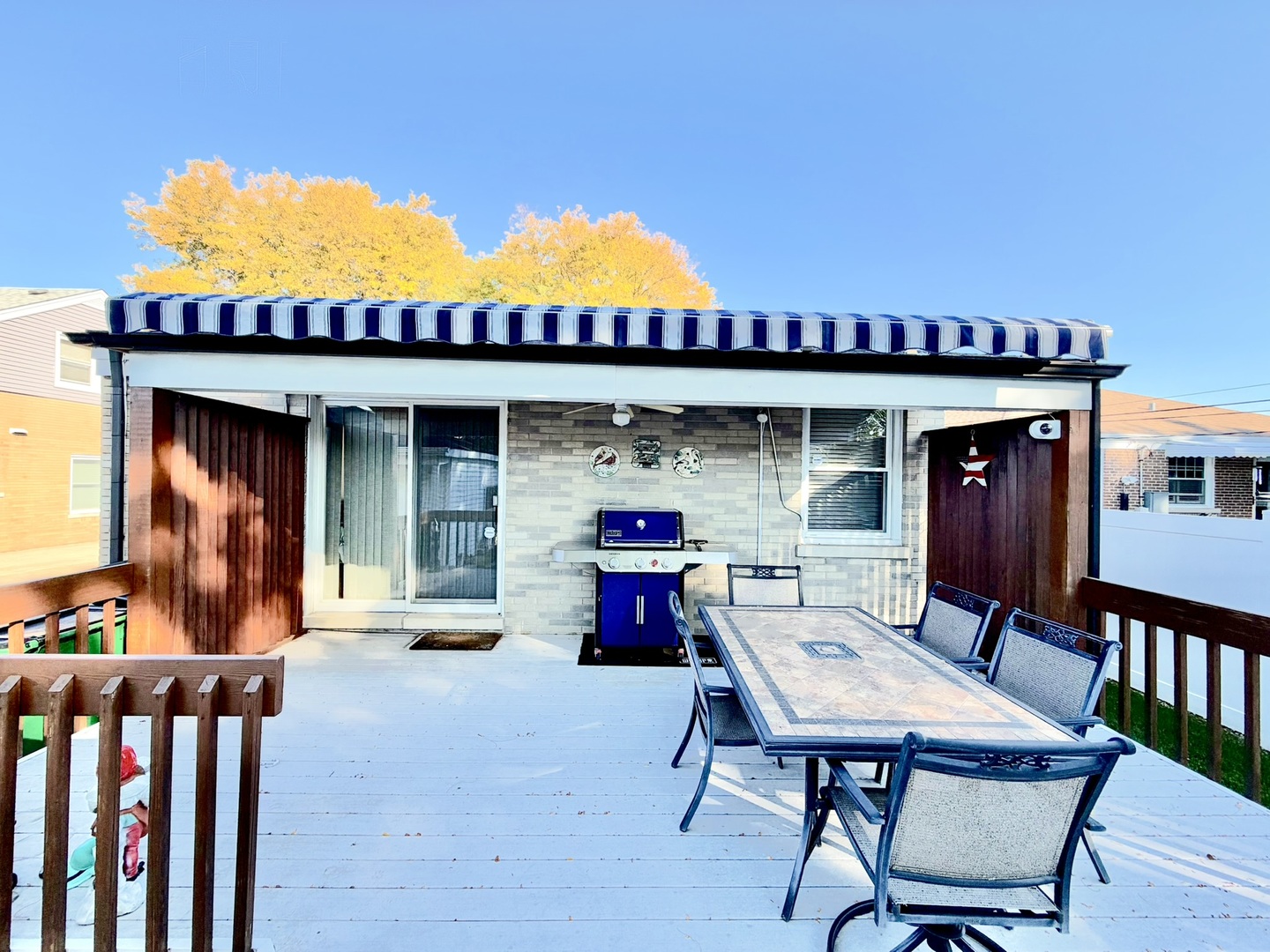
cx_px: 635
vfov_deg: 85.7
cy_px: 476
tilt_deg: +0.8
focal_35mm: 14
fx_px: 514
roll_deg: -0.3
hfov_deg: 102.1
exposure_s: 1/502
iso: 50
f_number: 2.2
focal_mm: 2.22
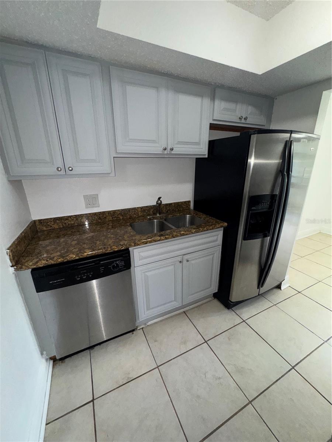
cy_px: 221
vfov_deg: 102.1
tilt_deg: -18.1
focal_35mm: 14
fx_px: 179
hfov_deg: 85.7
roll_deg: +2.1
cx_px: 166
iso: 160
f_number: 2.2
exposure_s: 1/60
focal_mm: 2.22
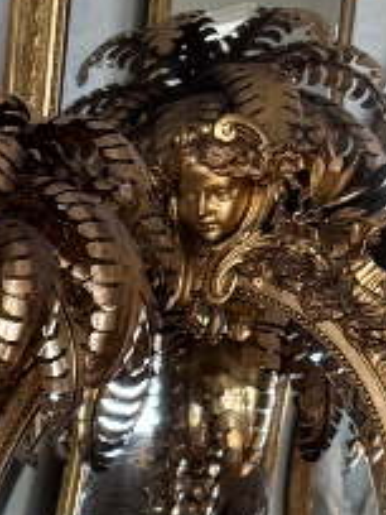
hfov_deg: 9.5
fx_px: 2096
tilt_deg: -11.9
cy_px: 891
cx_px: -502
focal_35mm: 141
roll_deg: -1.1
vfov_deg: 12.9
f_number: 1.78
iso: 80
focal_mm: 6.76
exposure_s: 1/121
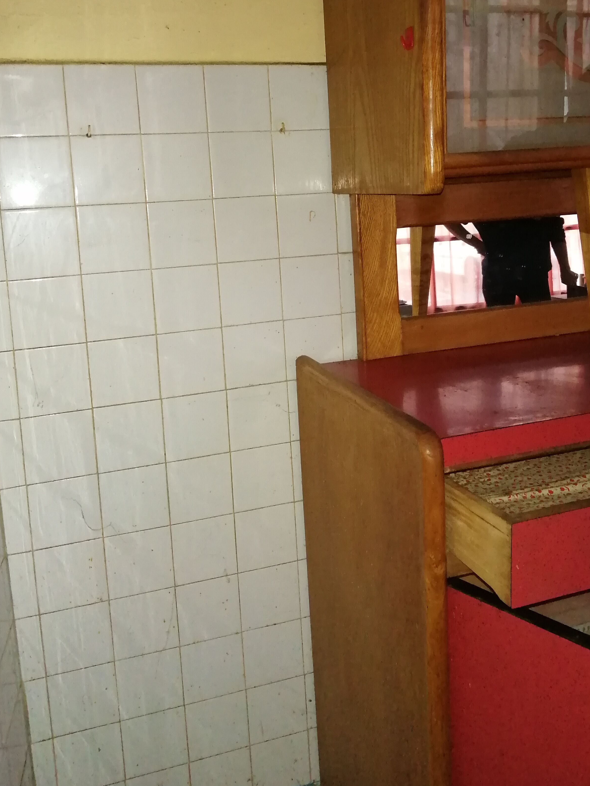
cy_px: 283
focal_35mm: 34
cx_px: 324
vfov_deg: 53.2
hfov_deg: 41.7
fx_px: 773
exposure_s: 1/33.3
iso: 320
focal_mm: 3.46
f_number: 1.8
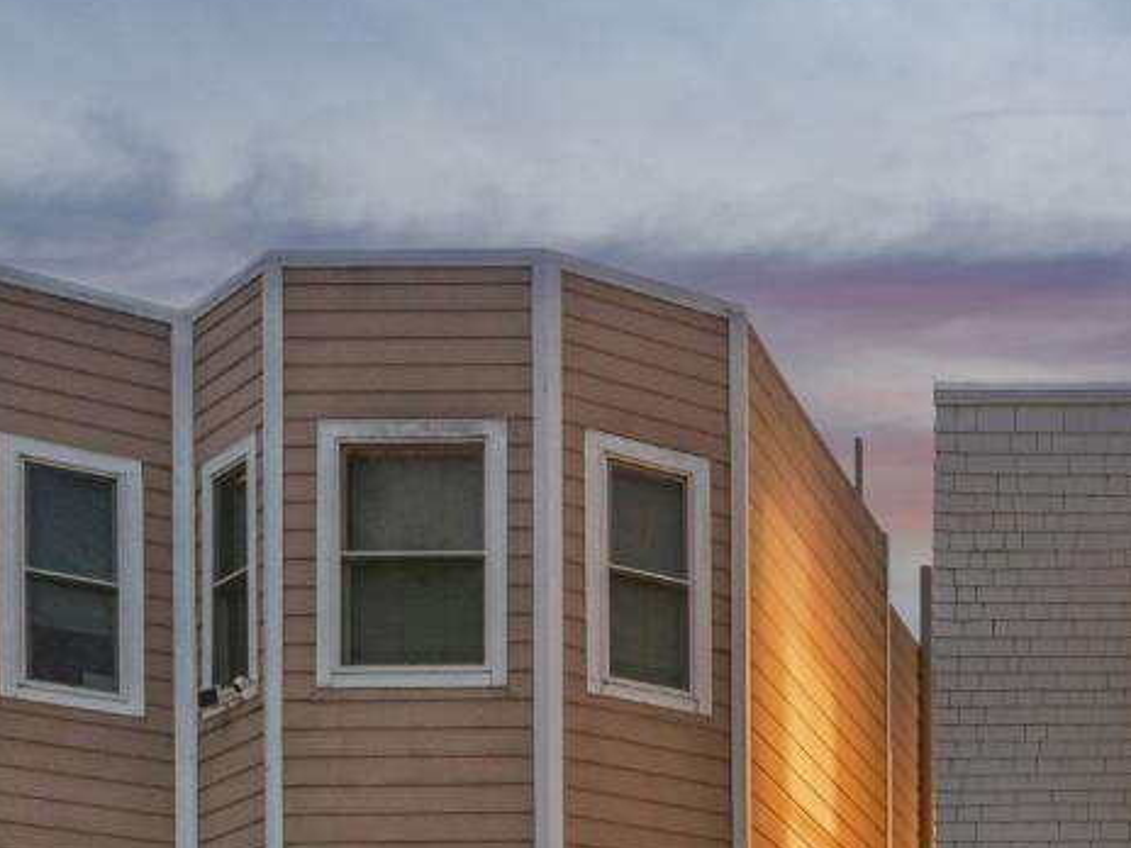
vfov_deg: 23.2
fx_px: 1928
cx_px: 1453
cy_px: 948
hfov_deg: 27.5
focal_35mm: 59
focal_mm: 19
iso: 800
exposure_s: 2.5
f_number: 8
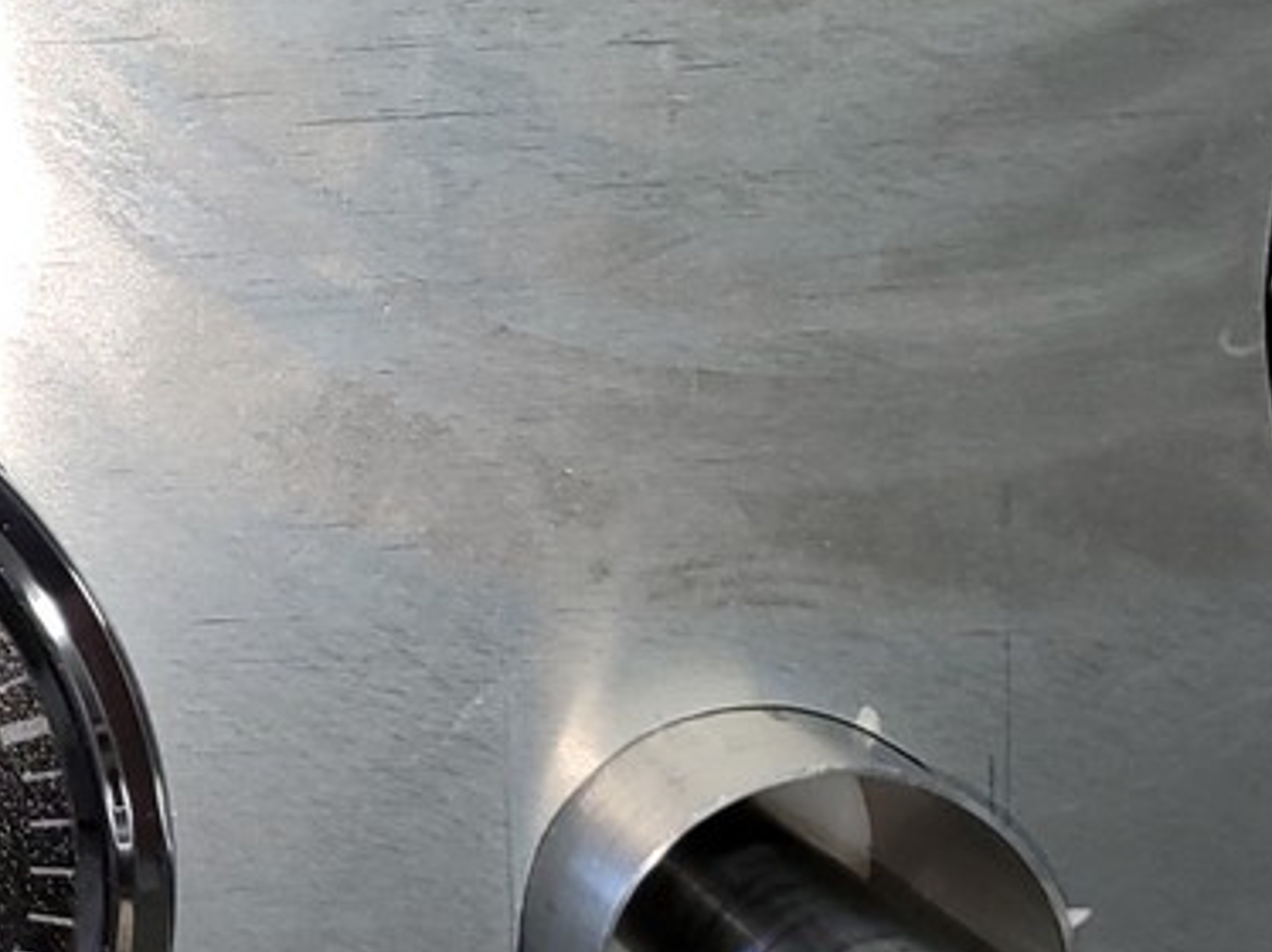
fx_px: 3268
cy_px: 442
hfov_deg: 20.0
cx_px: -422
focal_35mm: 89
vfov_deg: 16.6
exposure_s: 1/60
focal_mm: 4.3
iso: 64
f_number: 1.5
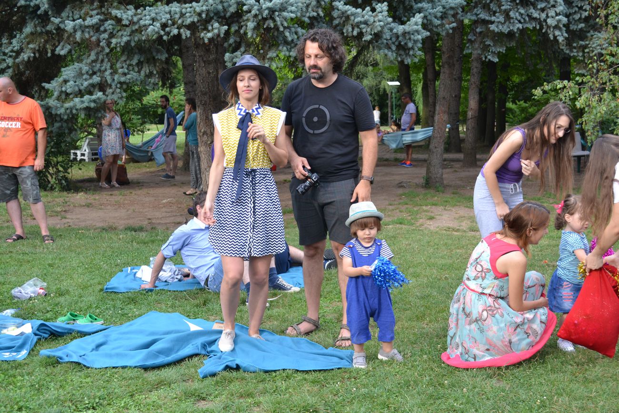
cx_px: 310
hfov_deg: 41.1
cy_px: 206
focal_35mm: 48
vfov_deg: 28.1
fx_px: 825
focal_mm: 32
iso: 400
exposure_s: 1/125
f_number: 5.6
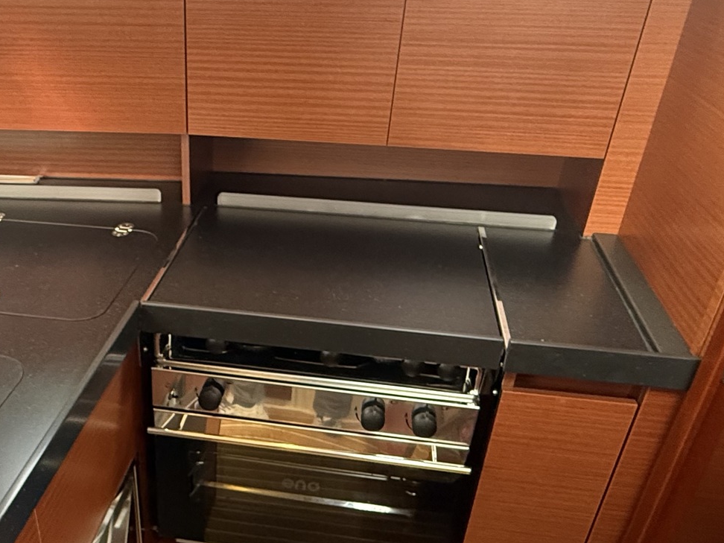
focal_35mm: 36
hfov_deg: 50.2
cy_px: 405
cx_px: 224
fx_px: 753
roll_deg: -1.0
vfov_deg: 38.7
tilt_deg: -34.3
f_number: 2.2
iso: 500
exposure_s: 1/56
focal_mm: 2.22
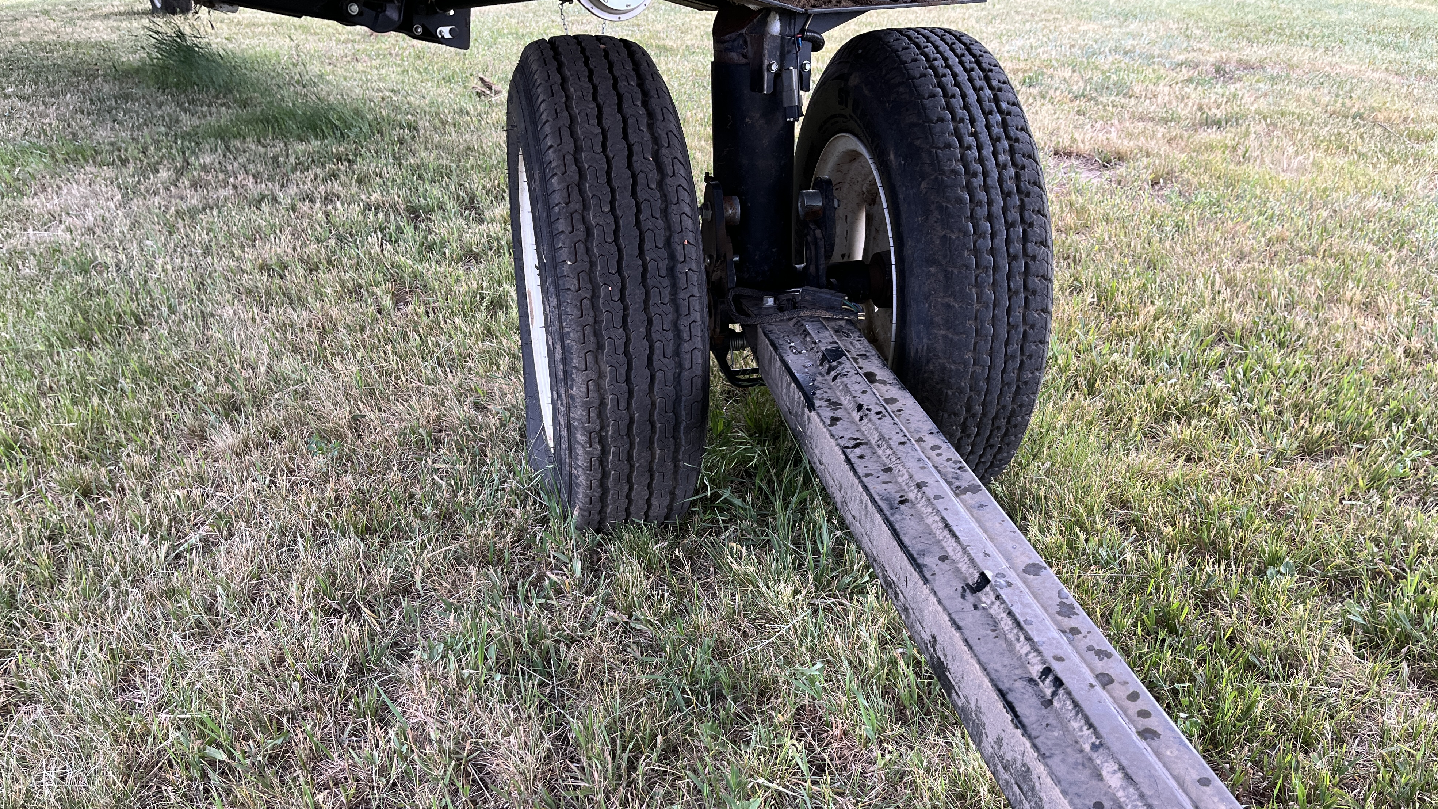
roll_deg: +0.6
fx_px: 1106
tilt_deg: -30.9
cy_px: 548
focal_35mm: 29
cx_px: 732
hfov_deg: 66.1
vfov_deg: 39.6
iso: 80
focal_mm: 5.1
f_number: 1.6
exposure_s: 1/122
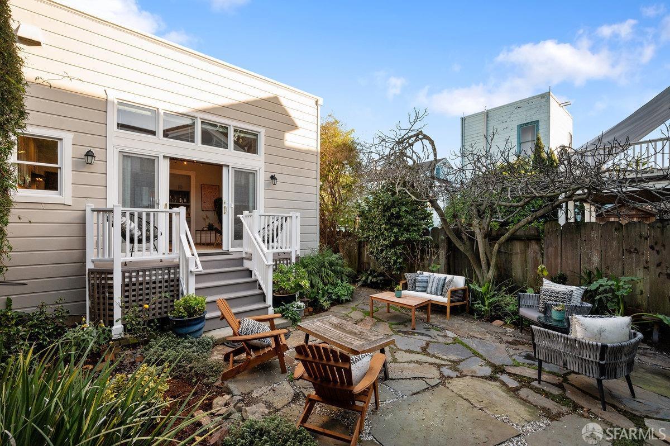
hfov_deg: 98.6
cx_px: 335
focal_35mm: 16
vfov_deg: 75.4
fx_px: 288
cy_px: 223
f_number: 9
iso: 400
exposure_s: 1/160
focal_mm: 15.5
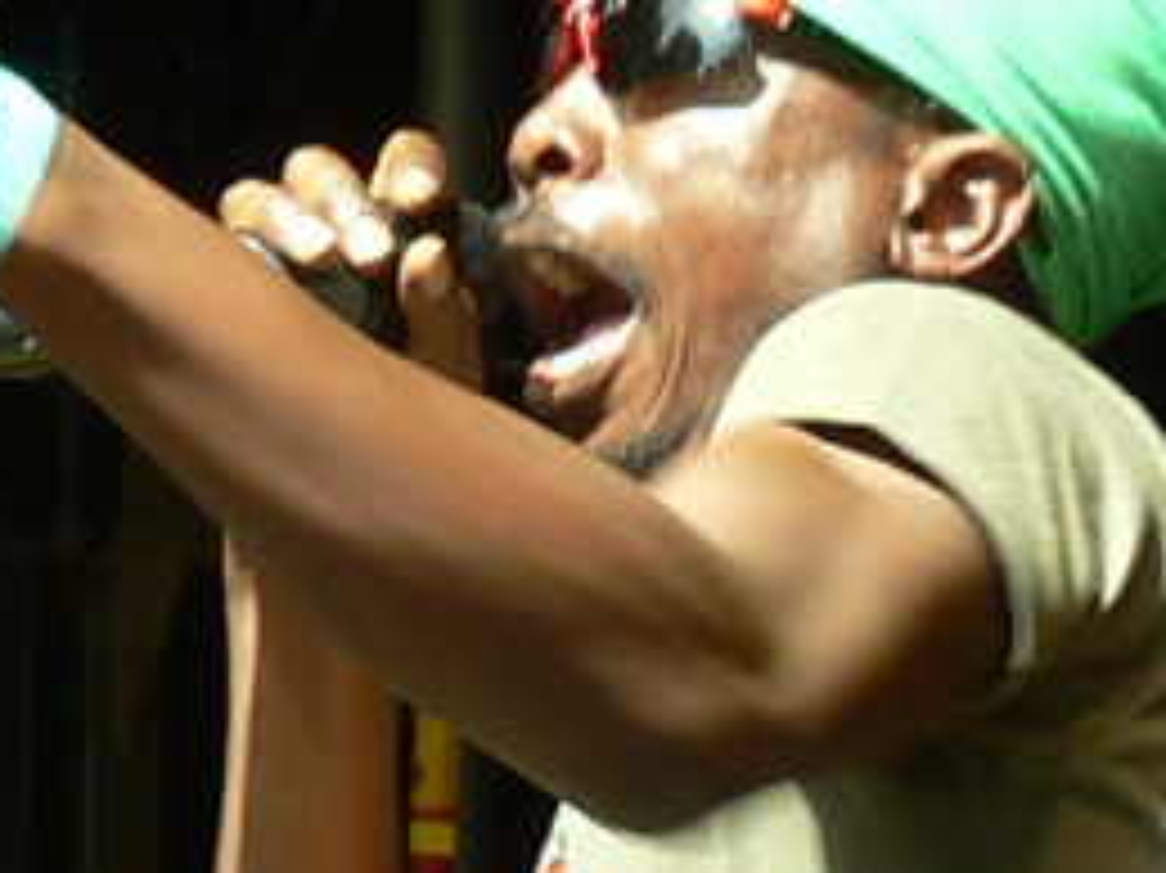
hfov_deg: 11.3
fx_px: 5858
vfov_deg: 8.5
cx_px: 320
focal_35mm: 174
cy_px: 400
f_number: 3.6
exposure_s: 1/100
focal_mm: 12.9
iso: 64
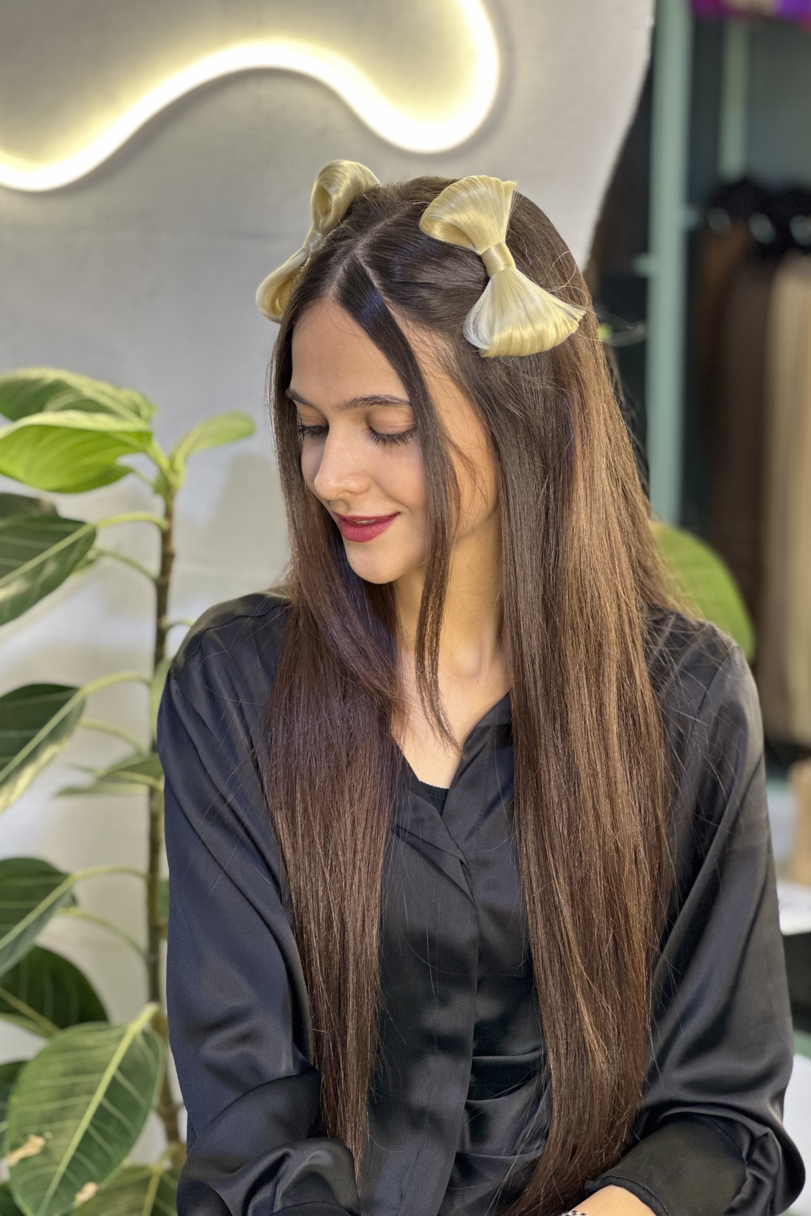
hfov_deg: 16.9
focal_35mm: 81
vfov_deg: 25.1
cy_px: 601
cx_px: 428
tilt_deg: -9.7
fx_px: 2736
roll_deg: -0.8
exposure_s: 1/33
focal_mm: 9
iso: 200
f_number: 2.8
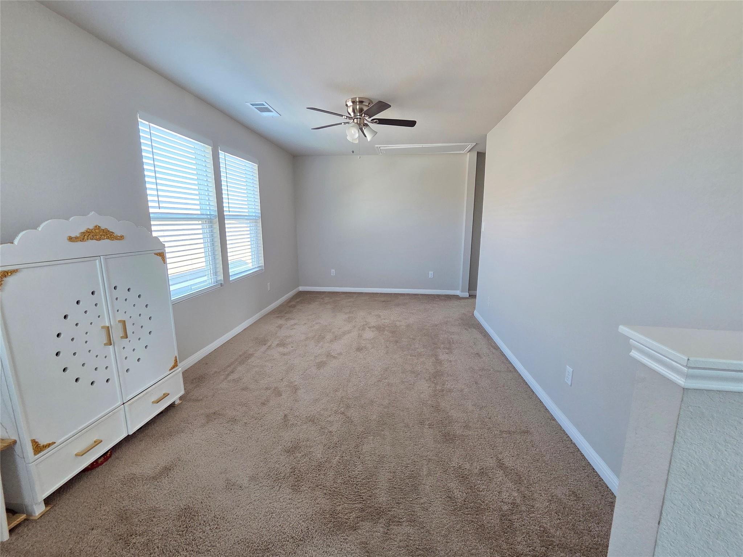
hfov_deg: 106.2
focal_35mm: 13
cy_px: 278
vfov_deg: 89.9
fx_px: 279
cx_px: 372
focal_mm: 2.2
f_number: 2.2
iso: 250
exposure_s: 1/60
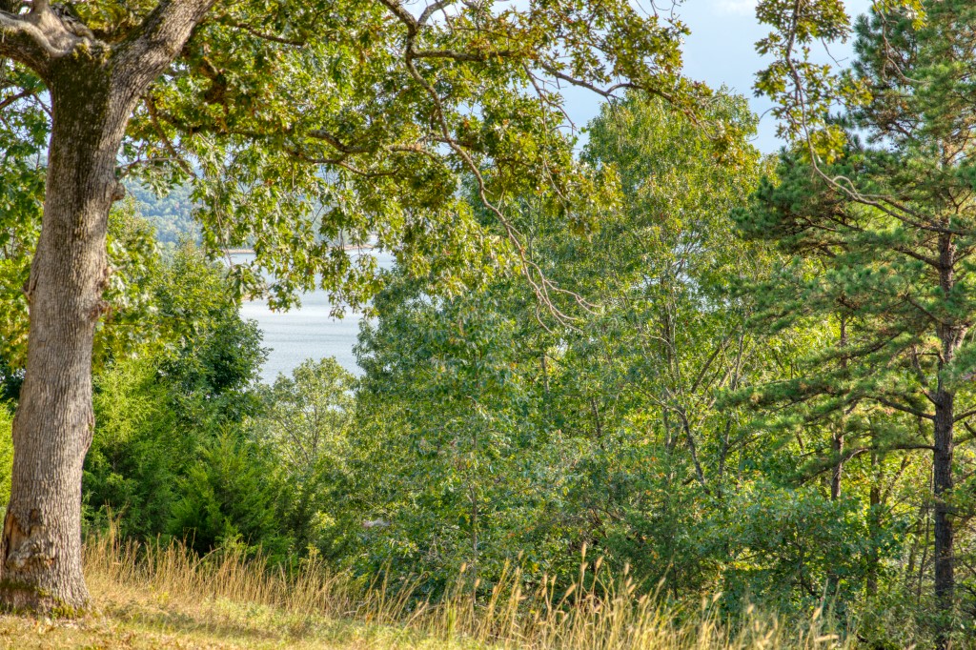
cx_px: 488
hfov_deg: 19.5
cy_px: 325
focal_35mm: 105
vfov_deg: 13.0
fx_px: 2846
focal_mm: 105
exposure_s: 1/125
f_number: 4
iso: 640
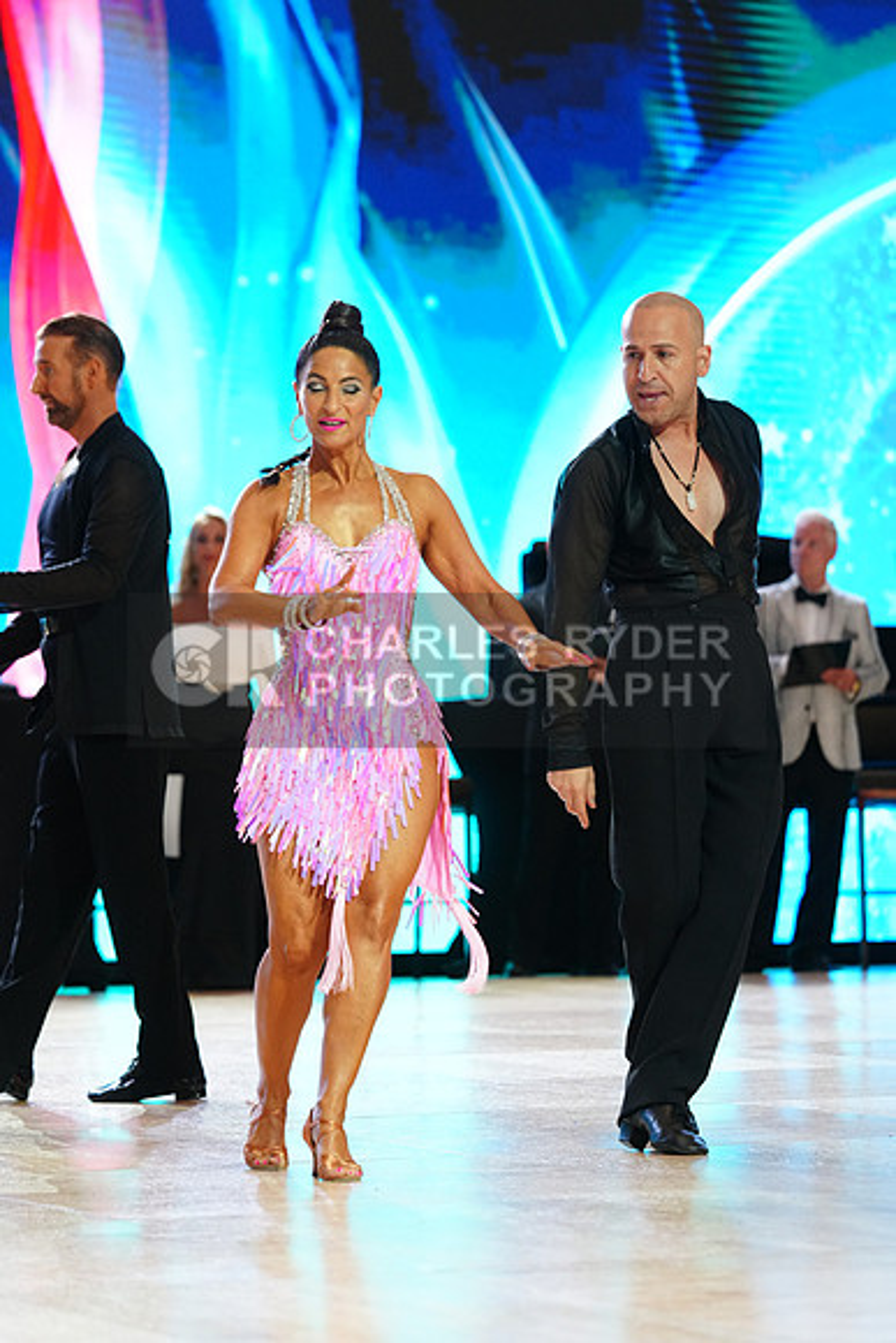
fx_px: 5447
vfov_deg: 14.1
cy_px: 672
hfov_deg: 9.4
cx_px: 448
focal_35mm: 146
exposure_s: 1/250
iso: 2500
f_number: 4
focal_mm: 146
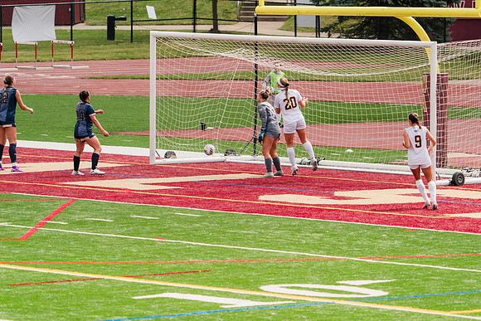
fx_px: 3822
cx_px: 240
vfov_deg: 4.8
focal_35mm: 286
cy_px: 160
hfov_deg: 7.2
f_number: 5.6
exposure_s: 1/1600
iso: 400
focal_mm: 286
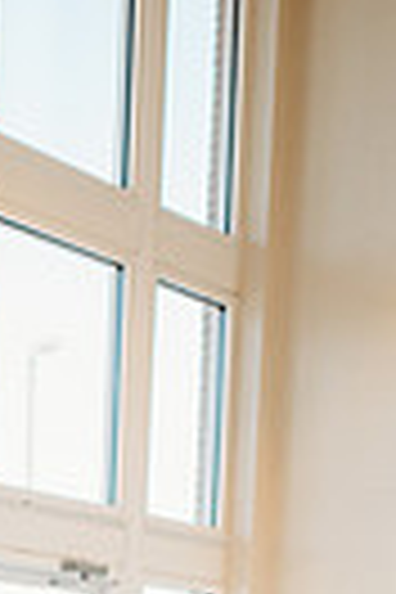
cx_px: -76
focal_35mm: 82
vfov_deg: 22.0
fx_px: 1353
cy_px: 792
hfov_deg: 16.0
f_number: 1.8
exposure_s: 1/160
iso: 320
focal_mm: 24
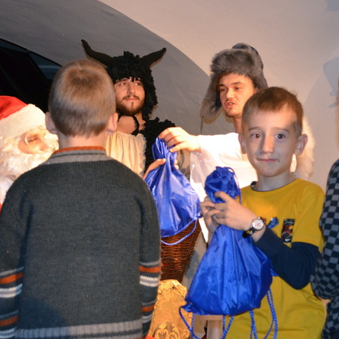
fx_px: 875
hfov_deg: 21.9
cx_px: 190
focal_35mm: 79
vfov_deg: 21.9
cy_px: 164
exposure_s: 1/60
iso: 1600
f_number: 5
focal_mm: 34
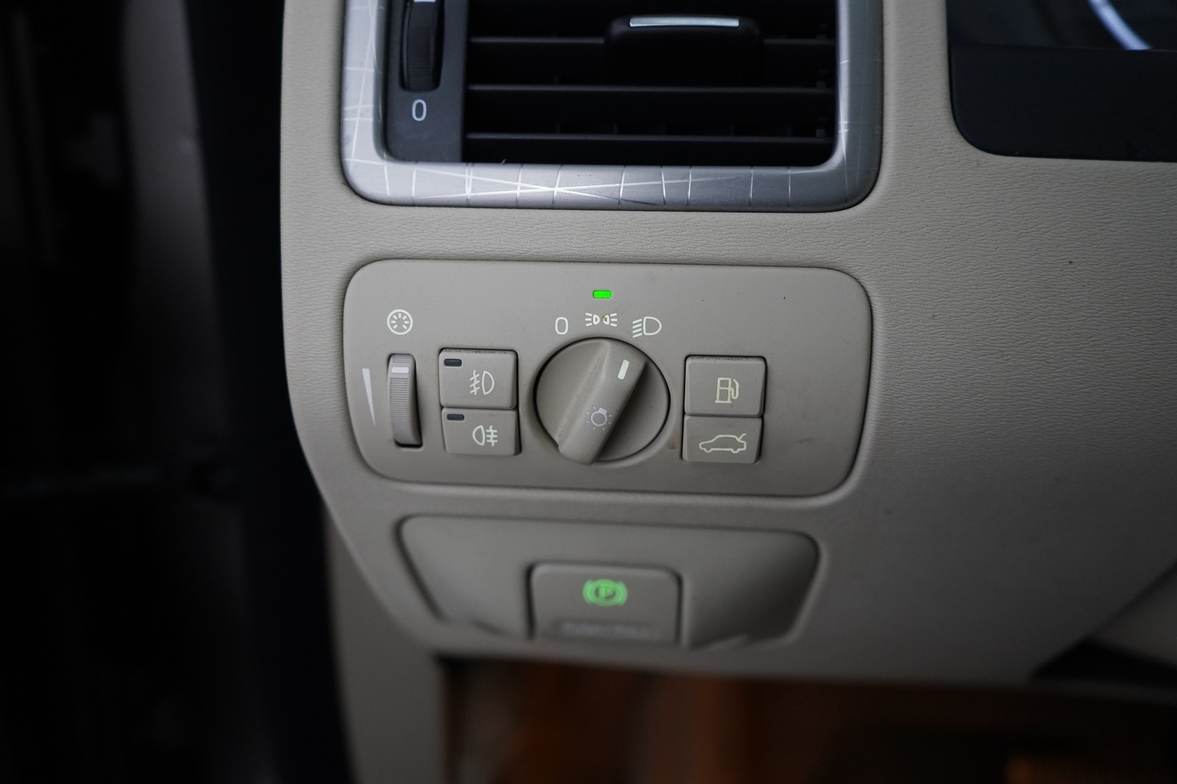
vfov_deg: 45.0
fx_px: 948
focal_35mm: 29
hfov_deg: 63.7
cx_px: 588
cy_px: 392
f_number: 3.5
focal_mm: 29
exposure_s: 1/60
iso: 2500
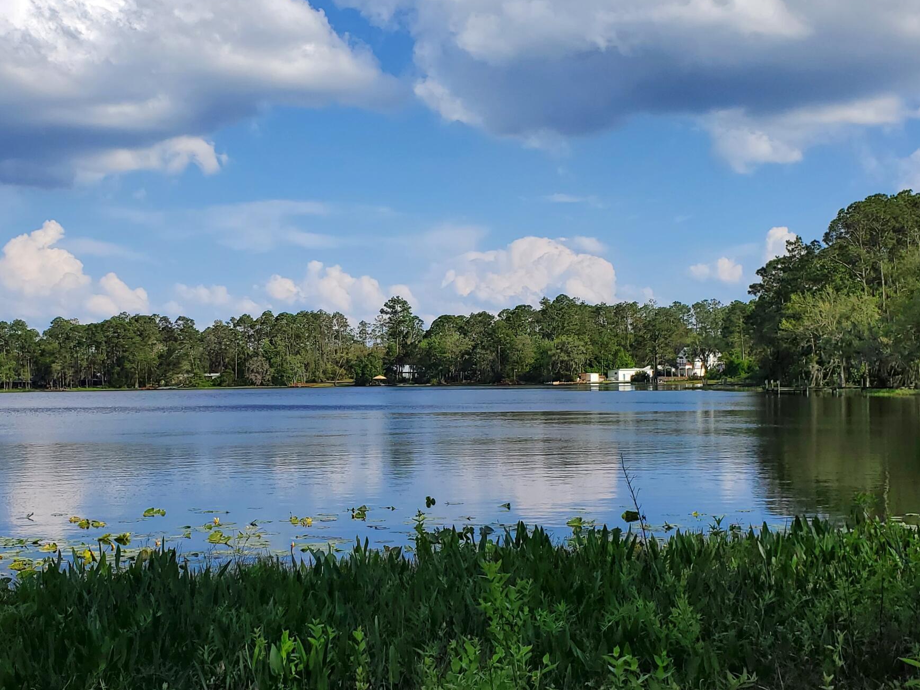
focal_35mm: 45
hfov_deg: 41.6
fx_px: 1196
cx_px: 320
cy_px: 389
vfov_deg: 32.1
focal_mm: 4.3
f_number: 2.4
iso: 50
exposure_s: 1/2278
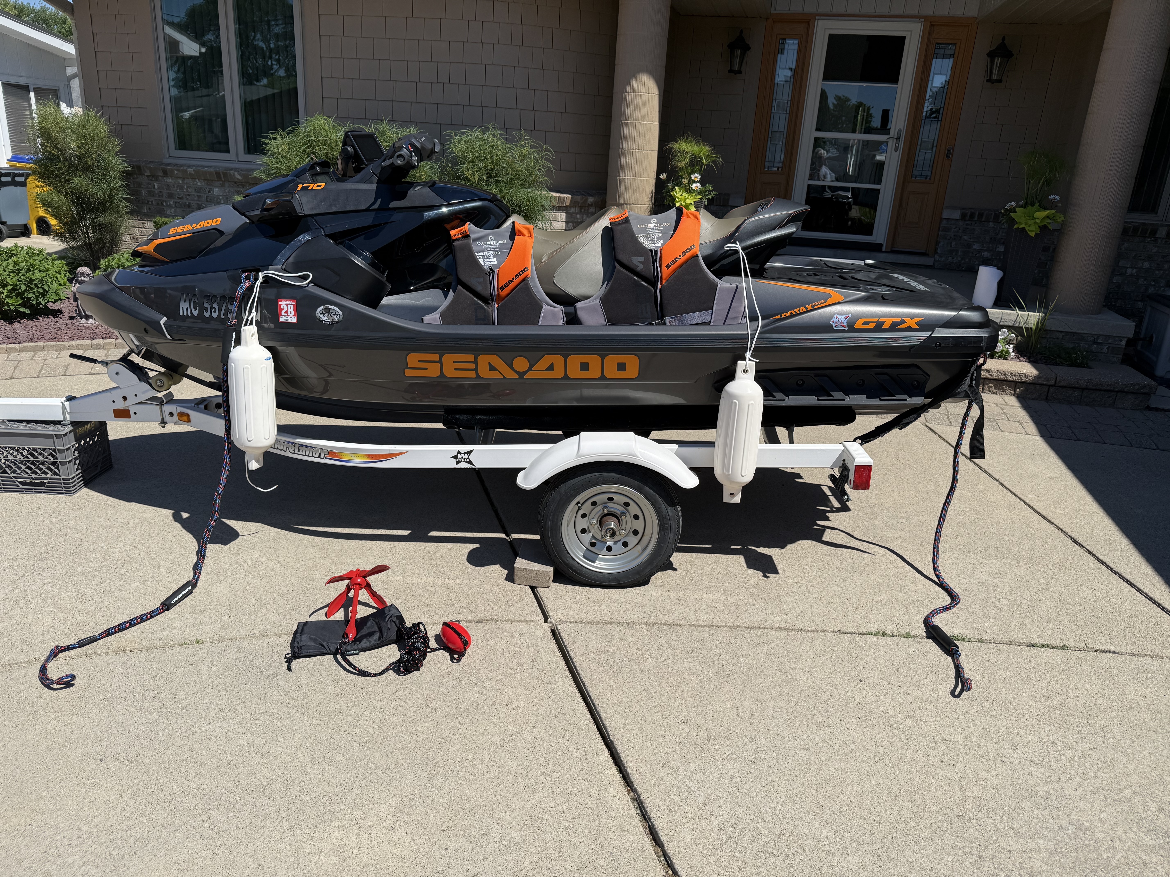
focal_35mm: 24
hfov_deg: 71.6
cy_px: 438
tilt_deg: -18.5
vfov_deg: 56.8
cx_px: 585
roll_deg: -3.5
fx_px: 811
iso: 80
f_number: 1.78
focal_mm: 6.76
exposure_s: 1/6173
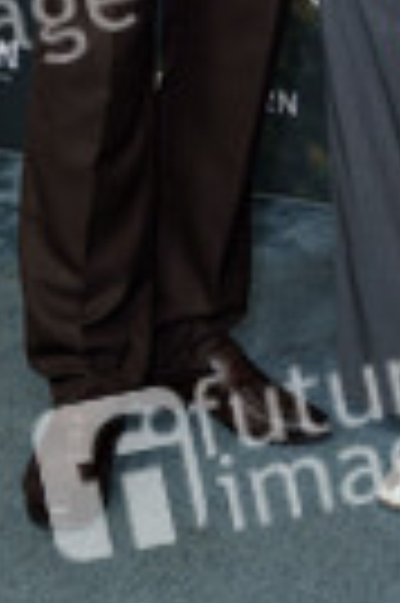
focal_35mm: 137
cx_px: 396
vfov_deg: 14.3
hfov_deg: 9.9
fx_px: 2289
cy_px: -220
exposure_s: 1/250
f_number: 3.2
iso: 800
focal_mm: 46
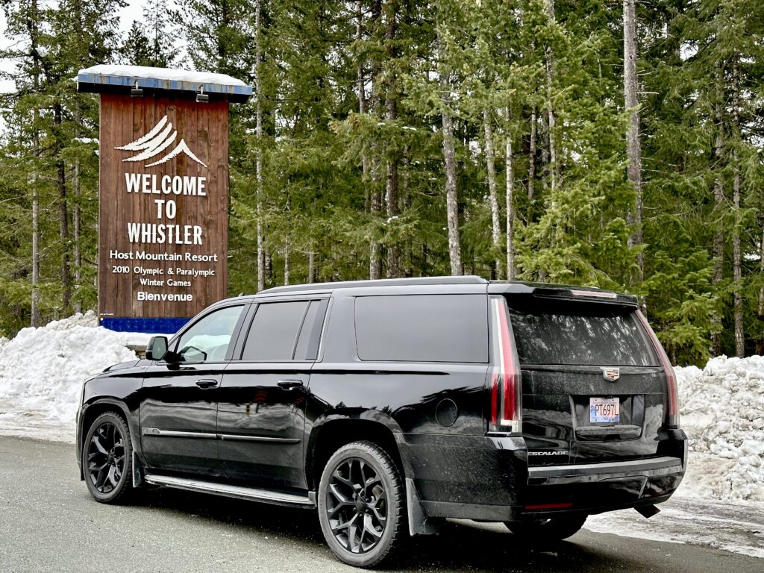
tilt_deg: +0.9
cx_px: 382
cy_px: 286
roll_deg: +0.1
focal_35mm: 48
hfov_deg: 39.7
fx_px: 1059
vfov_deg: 30.3
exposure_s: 1/167
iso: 80
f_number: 1.78
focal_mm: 6.86
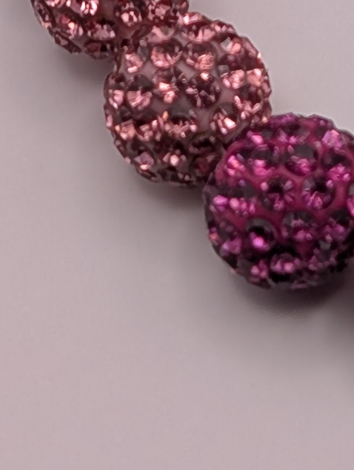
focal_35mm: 212
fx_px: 2884
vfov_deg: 9.0
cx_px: 540
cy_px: -331
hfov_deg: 6.9
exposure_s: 1/170
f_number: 1.68
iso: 23
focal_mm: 6.9
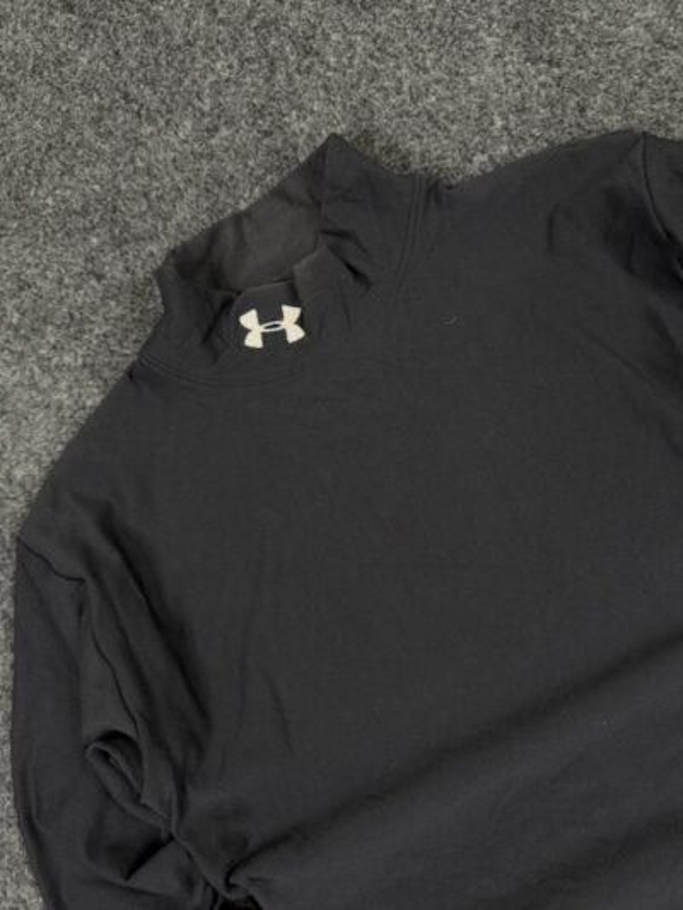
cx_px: 342
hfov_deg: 56.8
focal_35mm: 24
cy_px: 455
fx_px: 631
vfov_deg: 71.6
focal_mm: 6.76
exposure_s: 1/50
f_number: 1.78
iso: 200
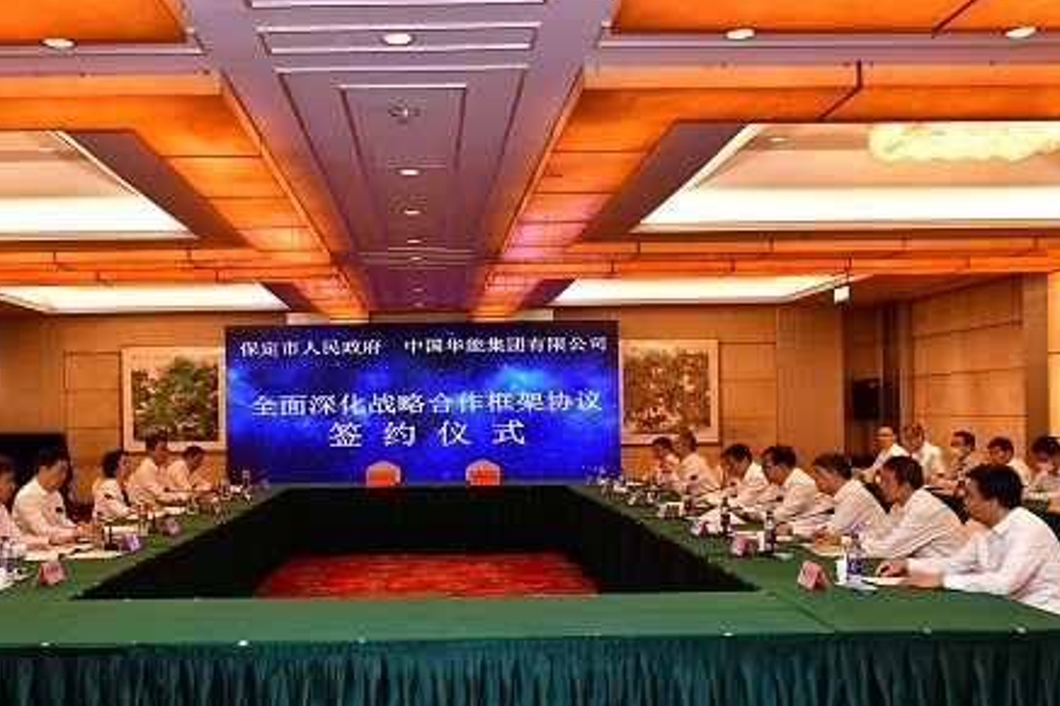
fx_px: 1148
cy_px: 425
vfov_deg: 34.1
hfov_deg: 49.3
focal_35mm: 39
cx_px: 434
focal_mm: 31
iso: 2800
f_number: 5.6
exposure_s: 1/160
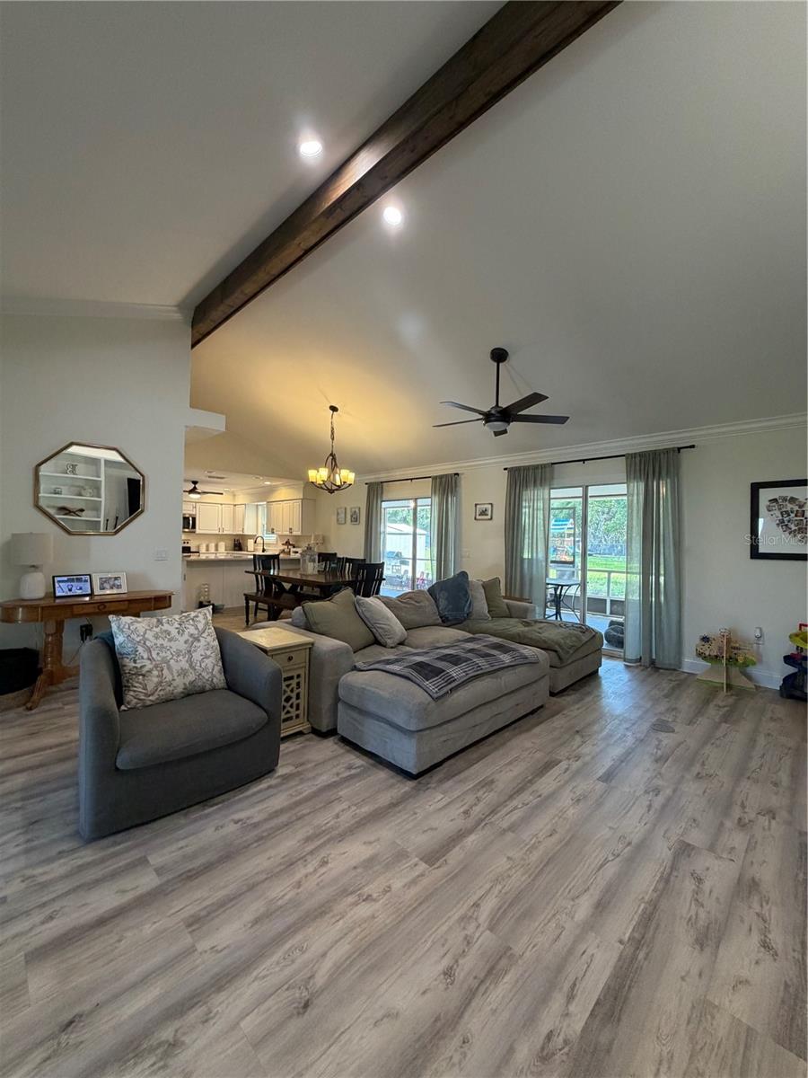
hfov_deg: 85.7
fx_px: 436
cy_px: 539
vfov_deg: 102.1
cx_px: 404
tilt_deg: +0.0
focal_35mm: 14
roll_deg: -0.3
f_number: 2.2
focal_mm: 2.22
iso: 250
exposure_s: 1/60
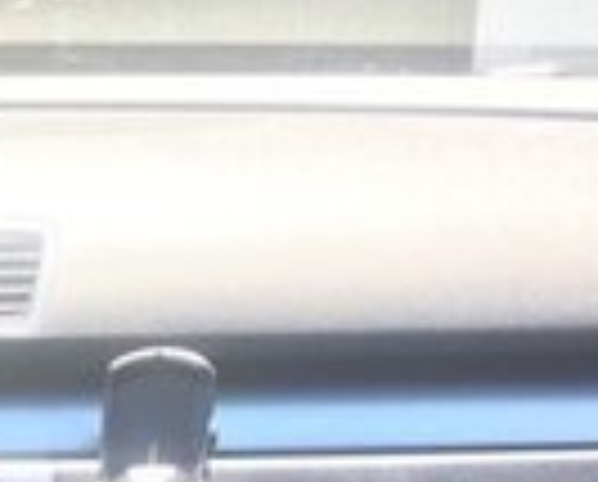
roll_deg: +0.0
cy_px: 894
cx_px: -382
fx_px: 2483
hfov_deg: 12.8
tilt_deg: -18.2
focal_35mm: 140
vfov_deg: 10.4
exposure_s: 1/100
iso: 25
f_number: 2.2
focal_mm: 4.15
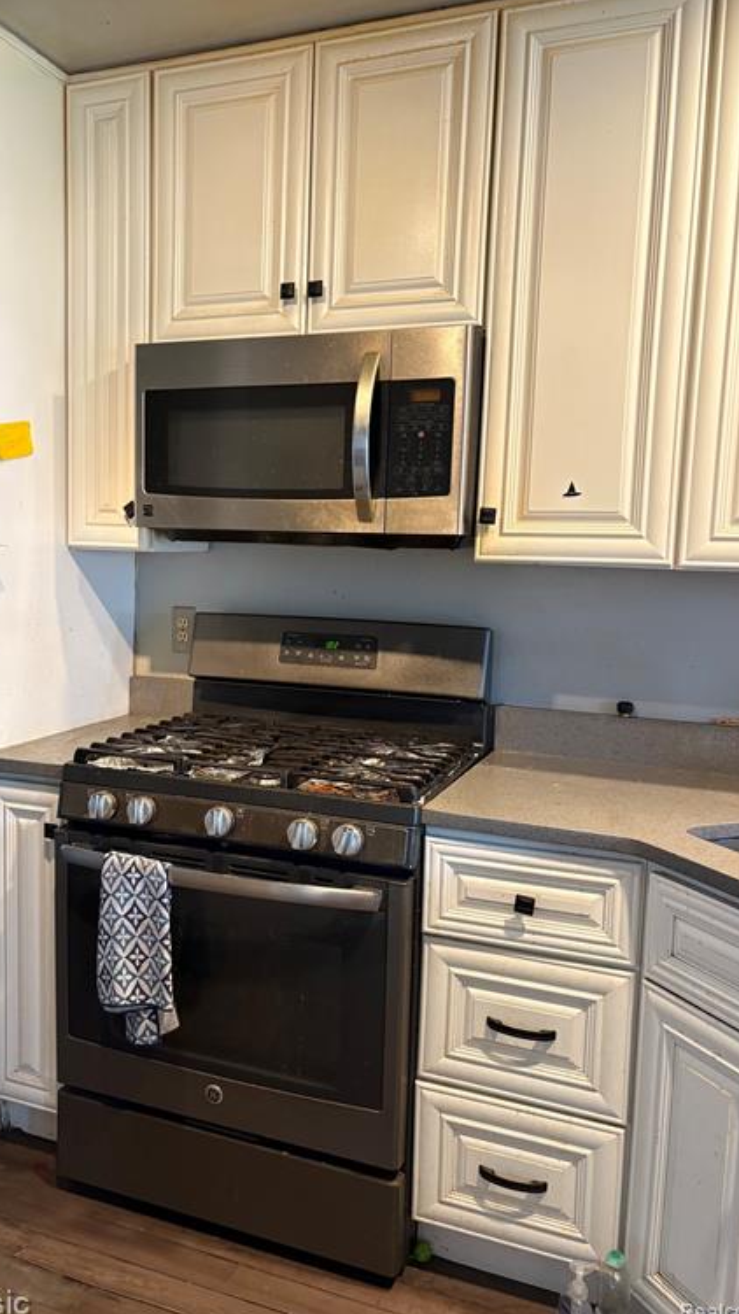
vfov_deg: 66.1
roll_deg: -1.4
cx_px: 280
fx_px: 1010
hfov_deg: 39.9
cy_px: 655
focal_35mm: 29
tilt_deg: -5.9
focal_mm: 5.96
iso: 200
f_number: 1.6
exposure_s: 1/60
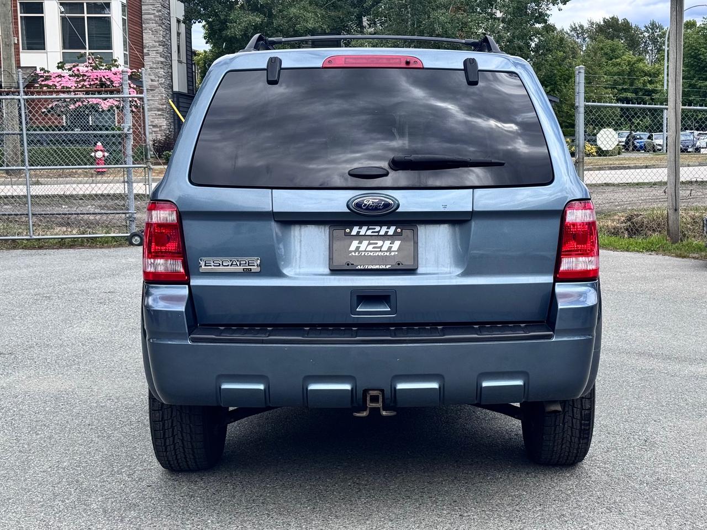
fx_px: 980
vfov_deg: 30.3
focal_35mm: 48
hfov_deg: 39.7
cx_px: 354
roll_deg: +0.2
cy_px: 265
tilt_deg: -4.6
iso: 64
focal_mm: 6.76
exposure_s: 1/2045
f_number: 1.78
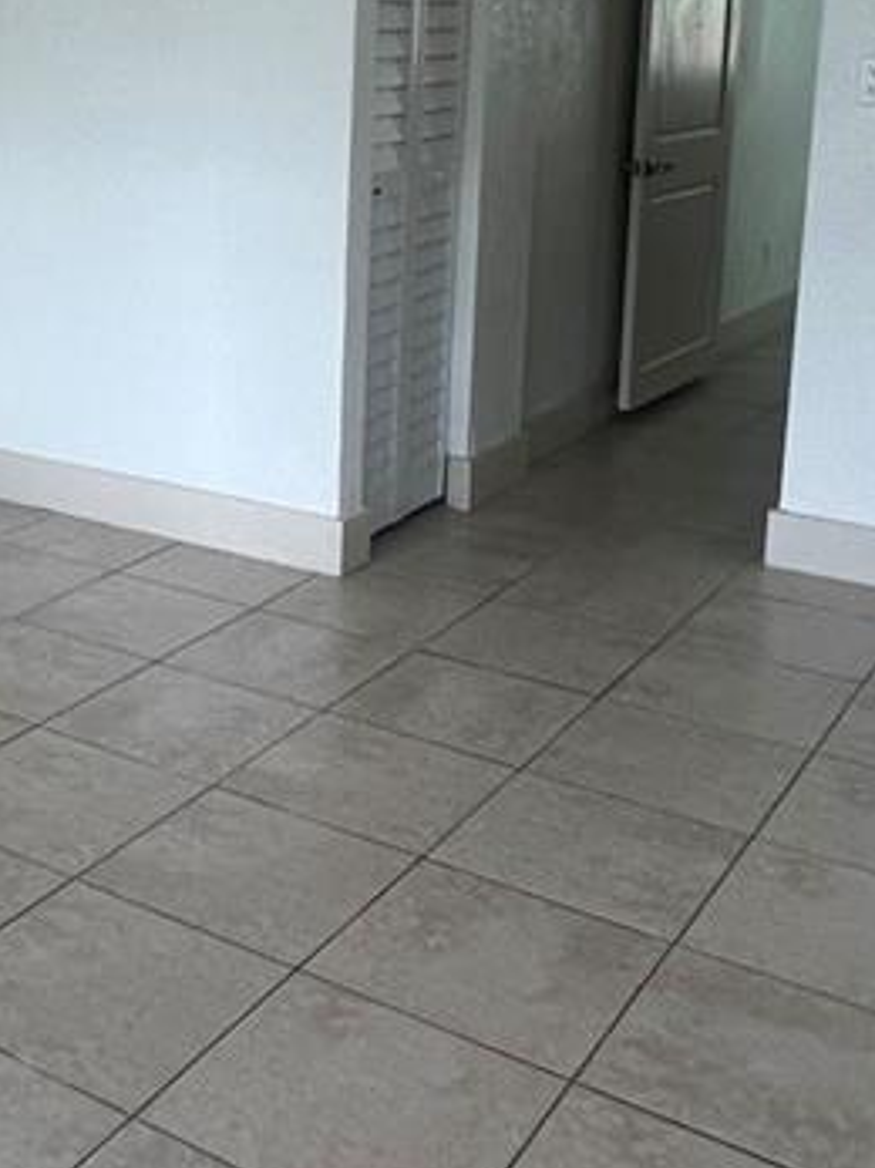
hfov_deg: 30.4
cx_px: 54
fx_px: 1518
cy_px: 333
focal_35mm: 45
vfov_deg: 41.2
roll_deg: +0.3
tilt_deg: -12.3
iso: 64
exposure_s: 1/120
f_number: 1.8
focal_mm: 1.57
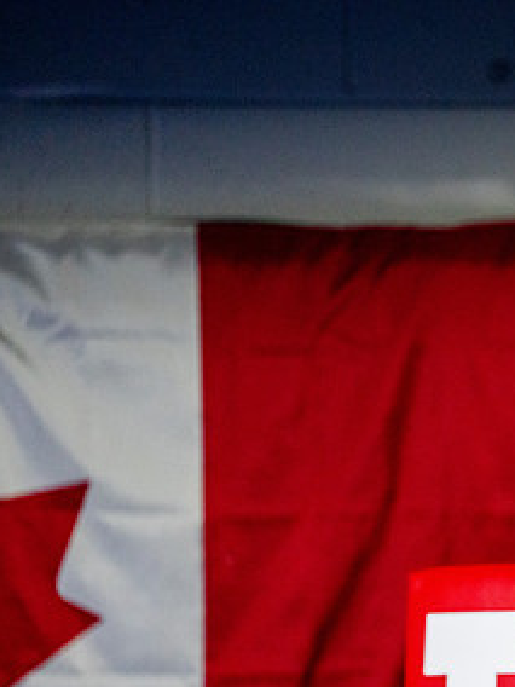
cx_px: 614
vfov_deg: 7.4
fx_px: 5296
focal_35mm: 267
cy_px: 429
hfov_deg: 5.5
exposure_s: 1/1000
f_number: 2
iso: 6400
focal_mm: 136
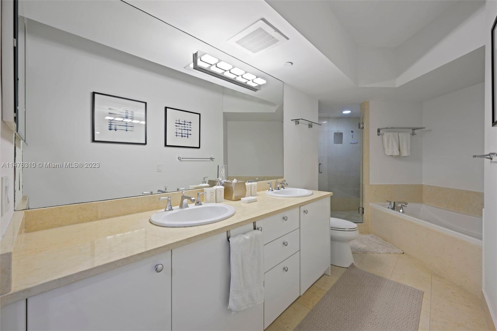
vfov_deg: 81.2
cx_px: 248
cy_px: 166
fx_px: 193
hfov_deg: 104.3
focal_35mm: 14
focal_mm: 14
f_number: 8
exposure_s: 1/2.5
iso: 100
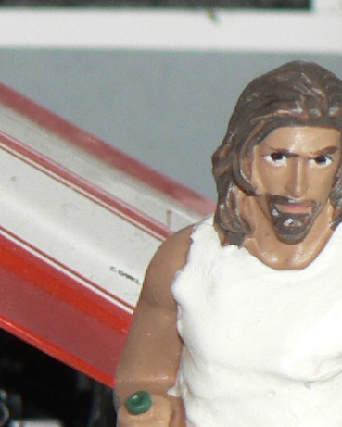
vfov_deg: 3.9
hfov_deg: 3.1
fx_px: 6236
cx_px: 316
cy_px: 406
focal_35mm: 493
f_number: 3.2
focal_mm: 15.2
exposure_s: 1/60
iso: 80
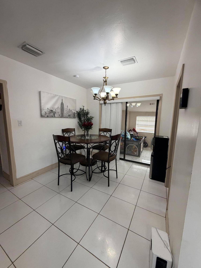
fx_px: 108
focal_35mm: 14
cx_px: 100
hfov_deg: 85.7
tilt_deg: -6.7
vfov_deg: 102.1
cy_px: 134
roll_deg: -1.8
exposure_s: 1/60
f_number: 2.2
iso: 160
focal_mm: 2.22
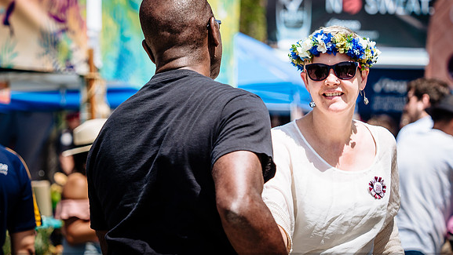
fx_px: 2223
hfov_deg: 11.6
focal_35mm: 185
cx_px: 211
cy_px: 141
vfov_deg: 6.6
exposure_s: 1/2500
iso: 200
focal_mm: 79
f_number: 2.8
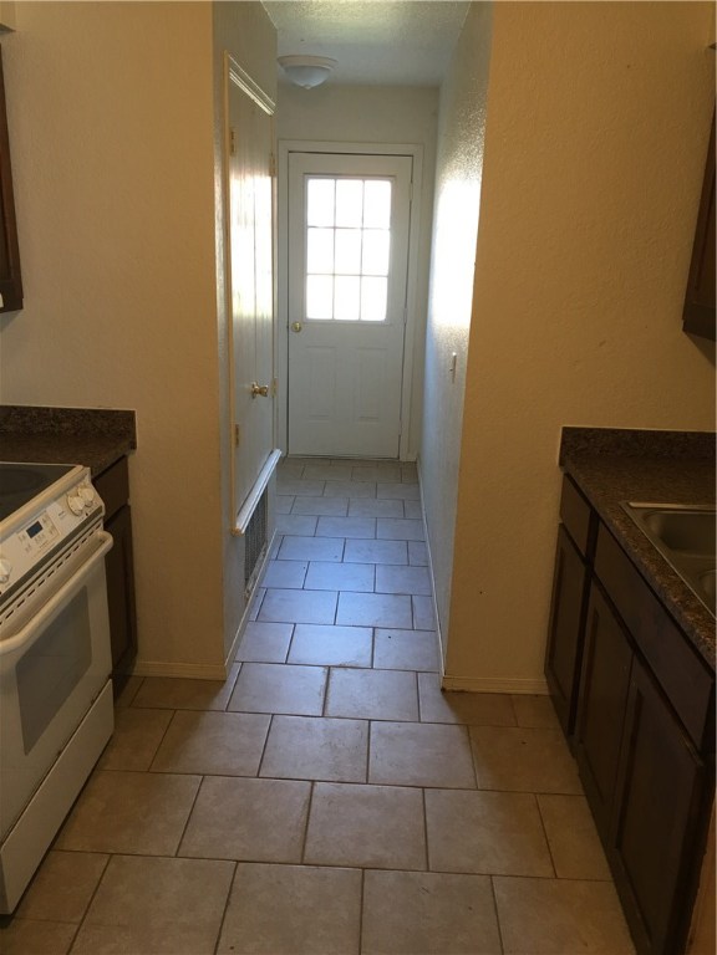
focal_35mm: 29
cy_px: 478
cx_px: 358
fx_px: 801
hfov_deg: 48.2
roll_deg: -1.9
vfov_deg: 61.7
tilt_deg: -16.8
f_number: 2.2
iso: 25
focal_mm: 4.15
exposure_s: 1/15
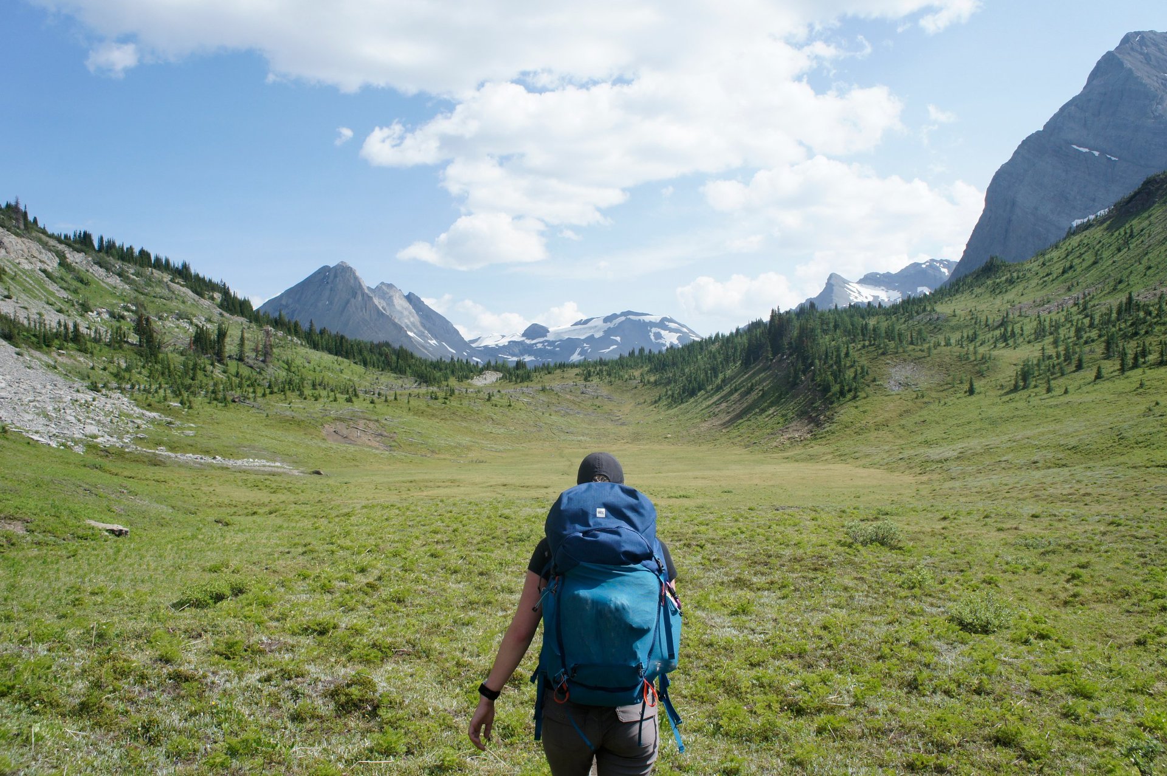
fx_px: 923
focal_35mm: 28
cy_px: 388
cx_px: 584
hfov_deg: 64.6
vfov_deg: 45.6
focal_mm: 19
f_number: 8
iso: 200
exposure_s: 1/400
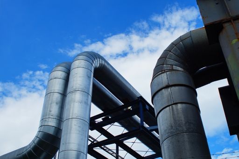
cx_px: 120
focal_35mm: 42
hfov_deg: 46.5
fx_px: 278
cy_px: 80
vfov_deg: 31.8
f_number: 8
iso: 100
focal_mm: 28
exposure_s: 1/400
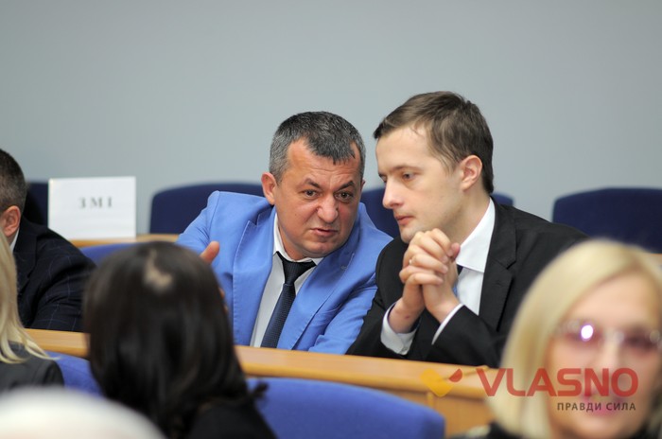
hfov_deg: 16.1
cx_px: 331
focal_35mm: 128
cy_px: 220
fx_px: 2340
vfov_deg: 10.7
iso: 250
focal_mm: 85
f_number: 1.8
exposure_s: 1/200
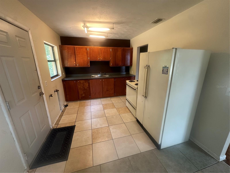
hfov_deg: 102.1
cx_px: 115
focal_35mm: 14
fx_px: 93
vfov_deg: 85.7
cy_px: 86
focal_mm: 2.22
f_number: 2.2
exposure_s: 1/60
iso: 200
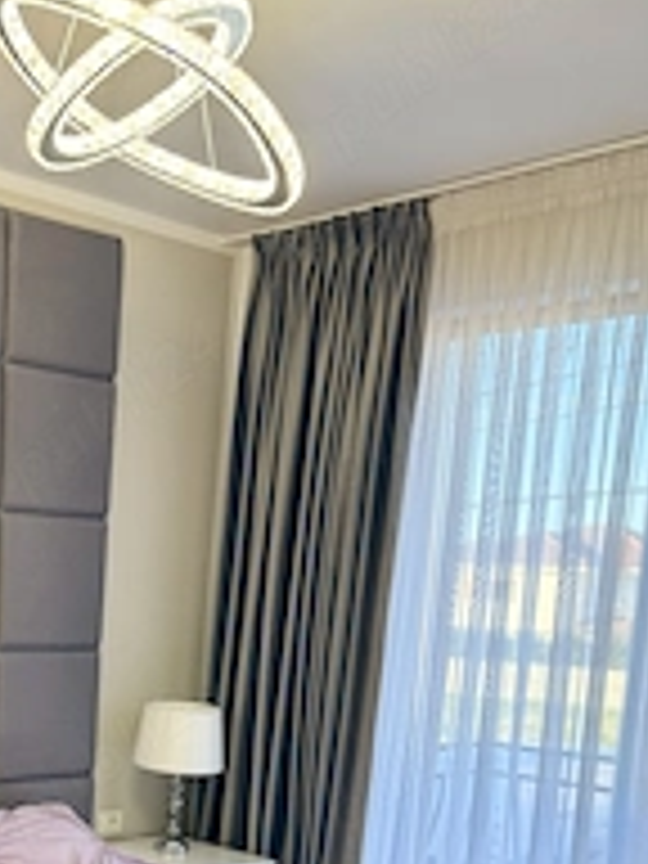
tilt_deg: -9.6
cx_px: -4
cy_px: 801
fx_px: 1248
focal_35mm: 50
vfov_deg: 35.6
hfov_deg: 27.4
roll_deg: -1.7
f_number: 1.78
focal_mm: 6.76
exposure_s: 1/100
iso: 100
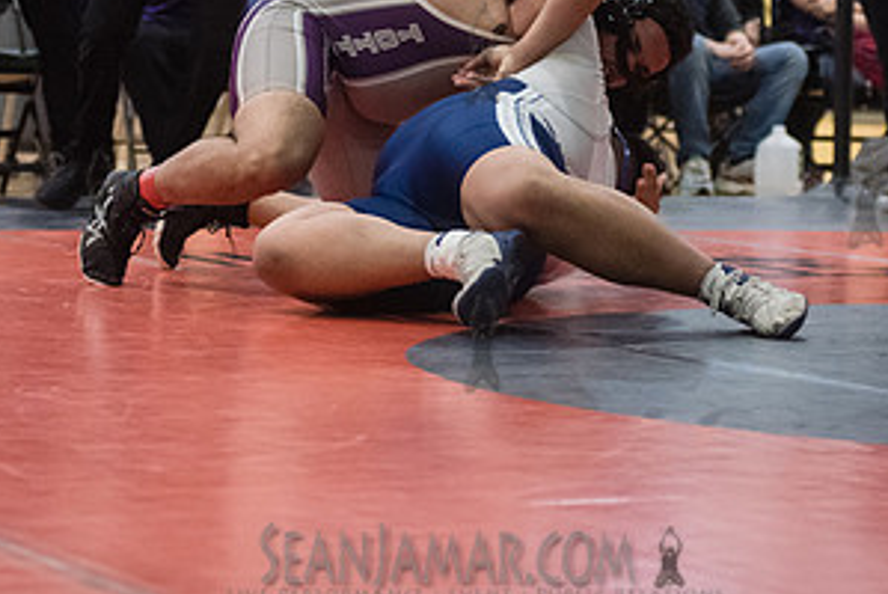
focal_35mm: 155
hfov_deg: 13.2
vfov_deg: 8.8
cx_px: 481
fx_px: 3827
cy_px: 52
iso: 8000
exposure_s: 1/500
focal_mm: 80
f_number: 3.5
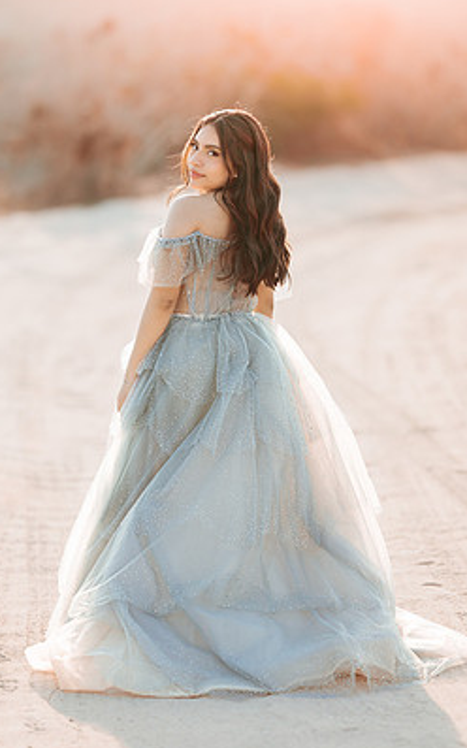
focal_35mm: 156
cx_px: 226
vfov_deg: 13.4
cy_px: 371
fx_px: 3178
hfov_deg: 8.4
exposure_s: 1/2000
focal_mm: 135
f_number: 1.8
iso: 100
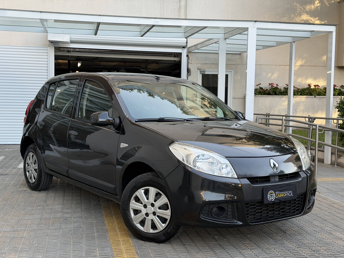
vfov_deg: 30.3
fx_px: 477
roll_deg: -0.8
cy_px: 129
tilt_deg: -3.8
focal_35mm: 48
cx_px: 172
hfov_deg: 39.7
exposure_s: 1/128
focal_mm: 6.76
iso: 50
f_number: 1.78
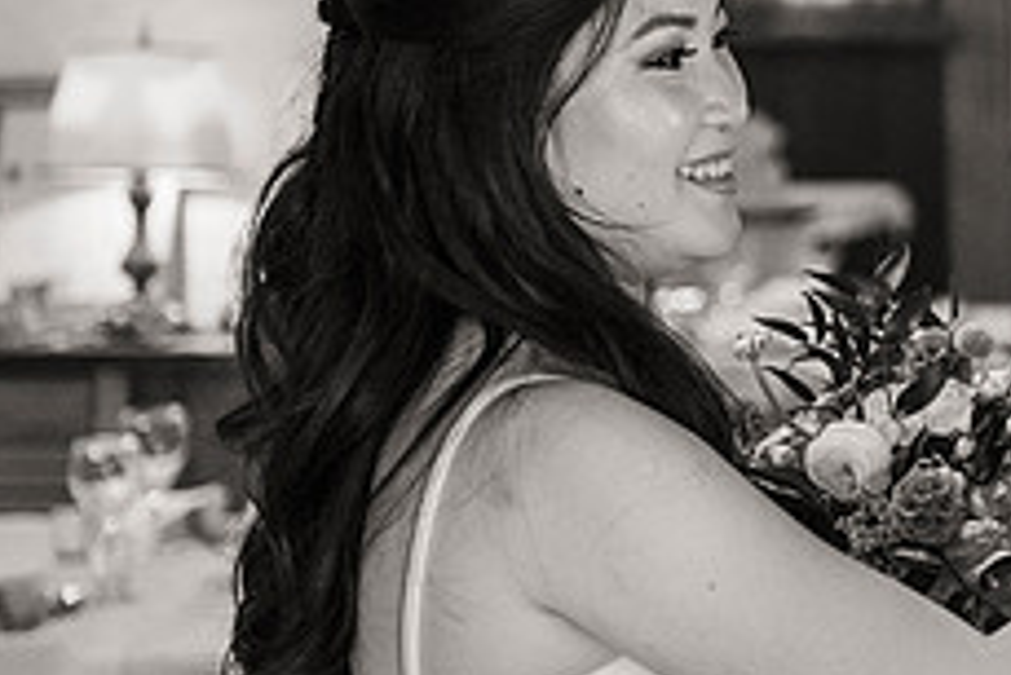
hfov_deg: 13.2
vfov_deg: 9.0
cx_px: 1064
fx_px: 4299
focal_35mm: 153
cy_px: 127
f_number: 2.8
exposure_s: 1/80
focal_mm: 55
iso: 2500
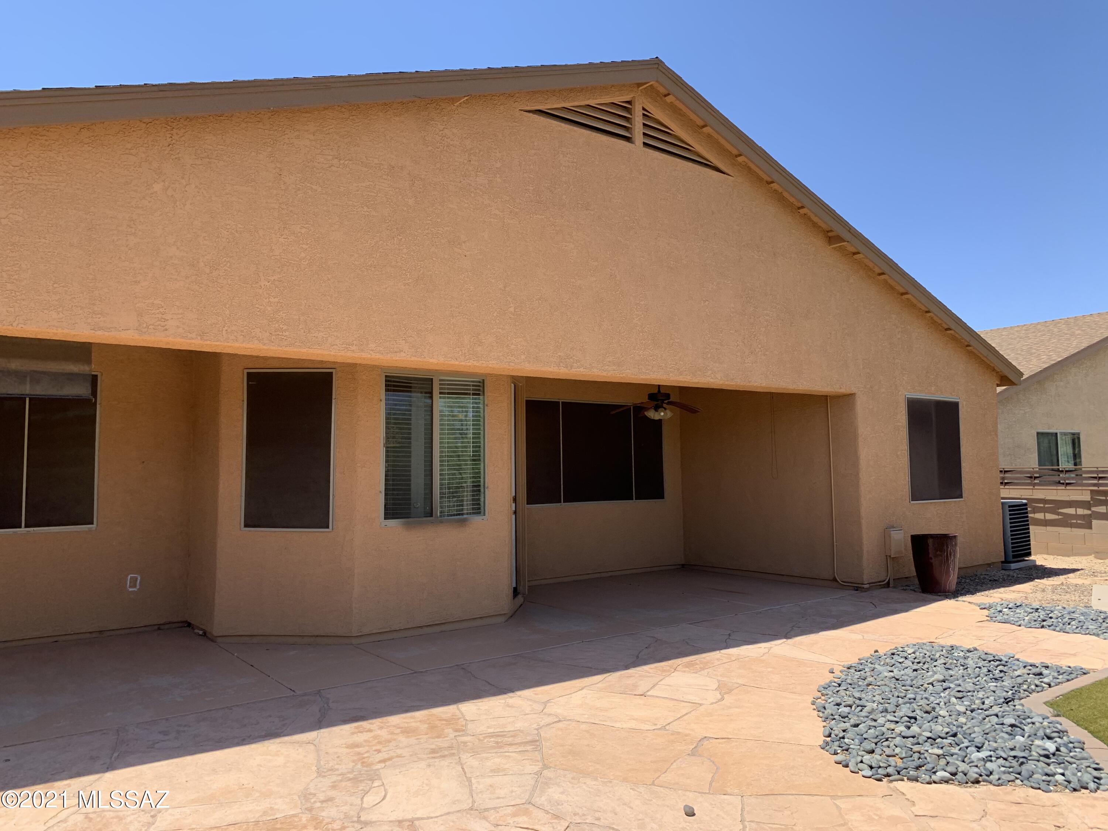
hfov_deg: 67.3
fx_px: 832
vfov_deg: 53.1
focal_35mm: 26
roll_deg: +3.0
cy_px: 416
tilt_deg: +5.2
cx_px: 554
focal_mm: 4.25
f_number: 1.8
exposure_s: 1/945
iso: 25
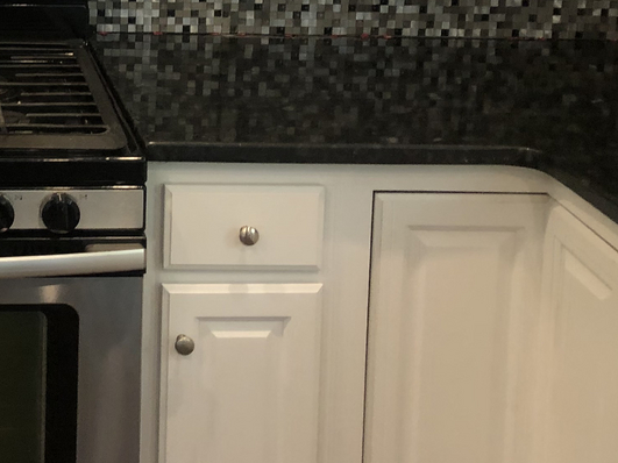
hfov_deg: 23.8
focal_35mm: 76
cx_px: -84
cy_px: -148
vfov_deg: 18.0
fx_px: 1357
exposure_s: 1/17
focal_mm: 3.99
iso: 40
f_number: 1.8
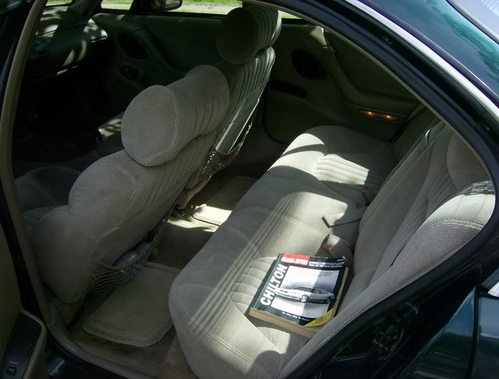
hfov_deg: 51.1
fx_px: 522
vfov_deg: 40.0
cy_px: 190
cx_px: 250
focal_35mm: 36
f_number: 4.7
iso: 100
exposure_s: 1/215
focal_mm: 6
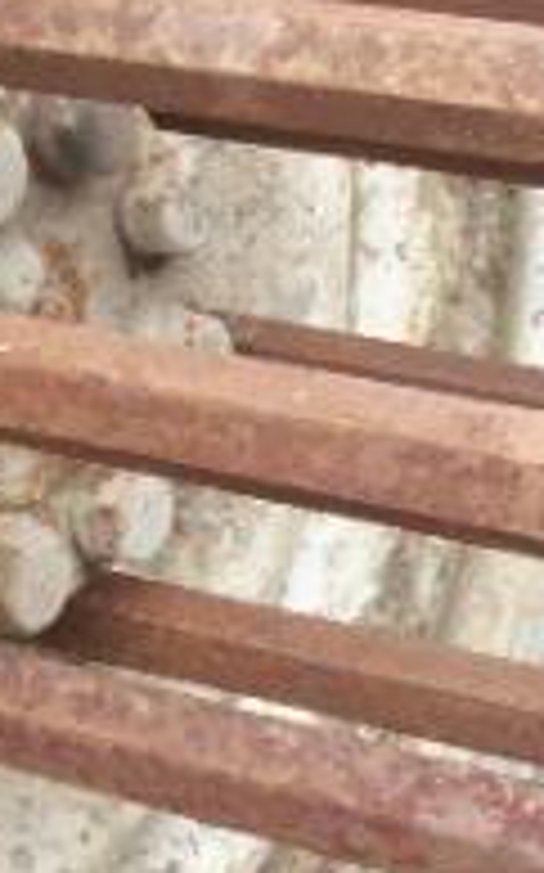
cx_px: 472
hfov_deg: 10.3
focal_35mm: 126
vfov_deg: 16.6
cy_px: 459
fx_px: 2993
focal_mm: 6
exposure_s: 1/130
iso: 80
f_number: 2.7
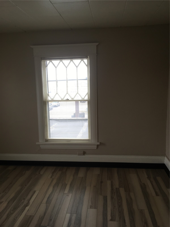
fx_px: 190
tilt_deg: -13.9
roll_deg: +0.4
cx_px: 85
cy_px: 114
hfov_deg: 48.2
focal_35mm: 29
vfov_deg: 61.7
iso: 25
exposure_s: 1/40
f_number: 2.2
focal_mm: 4.15
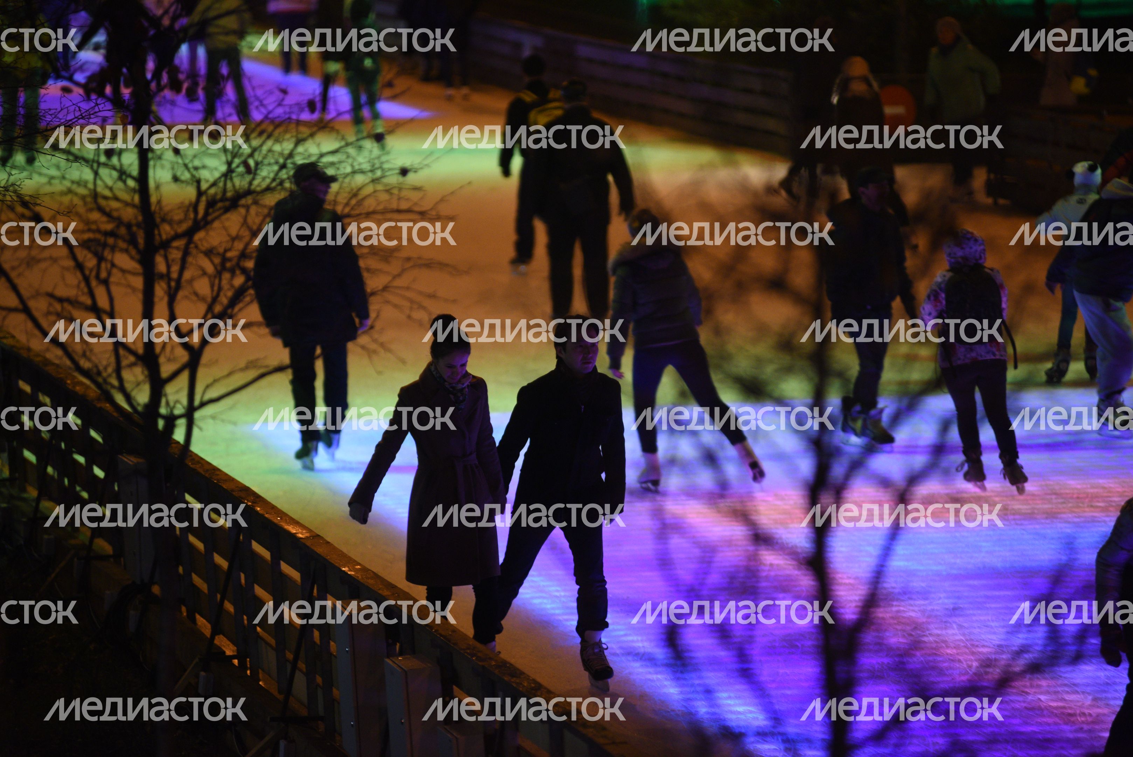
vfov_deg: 6.9
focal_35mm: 200
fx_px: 6296
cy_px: 378
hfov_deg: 10.3
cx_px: 566
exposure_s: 1/200
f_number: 2.8
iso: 2000
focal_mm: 200
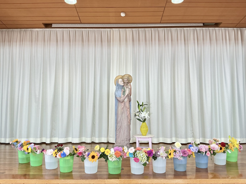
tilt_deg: +4.4
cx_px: 123
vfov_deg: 48.2
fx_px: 206
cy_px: 92
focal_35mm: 29
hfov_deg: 61.7
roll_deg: +1.3
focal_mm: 3
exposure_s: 1/60
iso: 80
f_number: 1.8
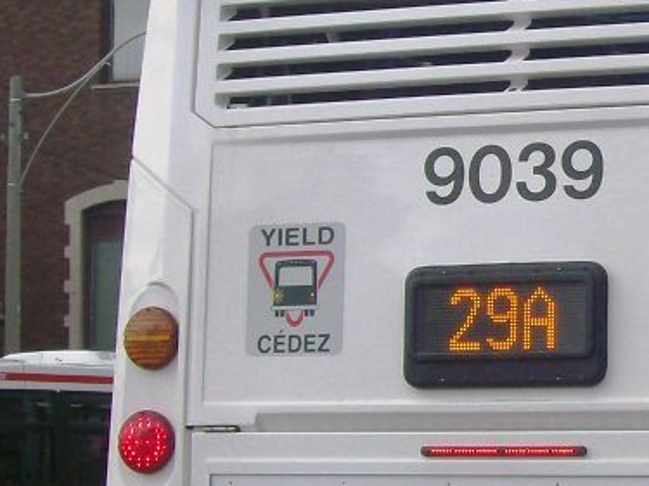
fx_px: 2305
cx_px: 791
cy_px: 344
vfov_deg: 12.0
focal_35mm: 123
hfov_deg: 15.4
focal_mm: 7.6
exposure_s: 1/351
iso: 80
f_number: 5.4
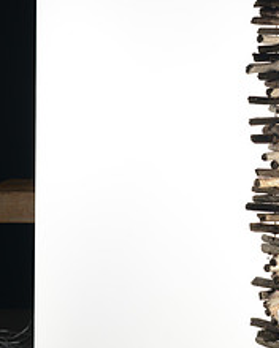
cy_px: 152
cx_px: 253
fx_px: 1280
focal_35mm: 124
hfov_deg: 12.3
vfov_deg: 15.5
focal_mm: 50
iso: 200
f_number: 6.3
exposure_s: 1/200
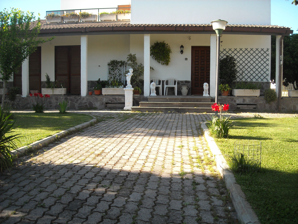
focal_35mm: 35
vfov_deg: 40.7
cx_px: 149
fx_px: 301
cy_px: 112
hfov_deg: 52.6
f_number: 2.8
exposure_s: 1/250
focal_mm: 5.7
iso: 64
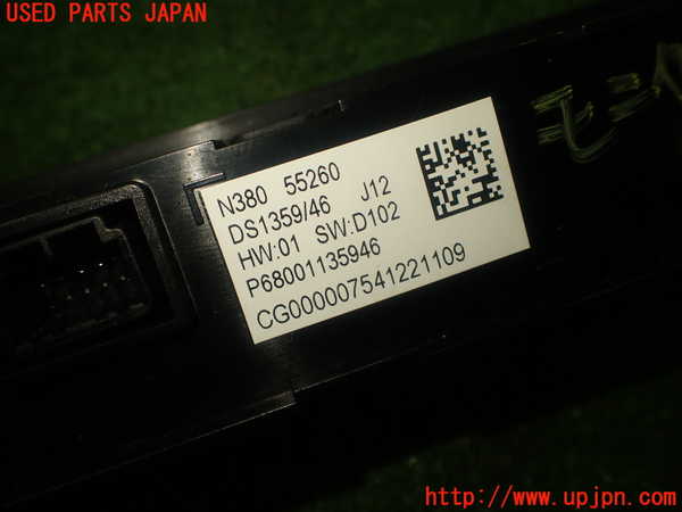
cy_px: 256
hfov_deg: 60.0
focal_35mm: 30
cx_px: 341
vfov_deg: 46.8
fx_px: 591
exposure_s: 1/125
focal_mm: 5.4
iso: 100
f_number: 2.3
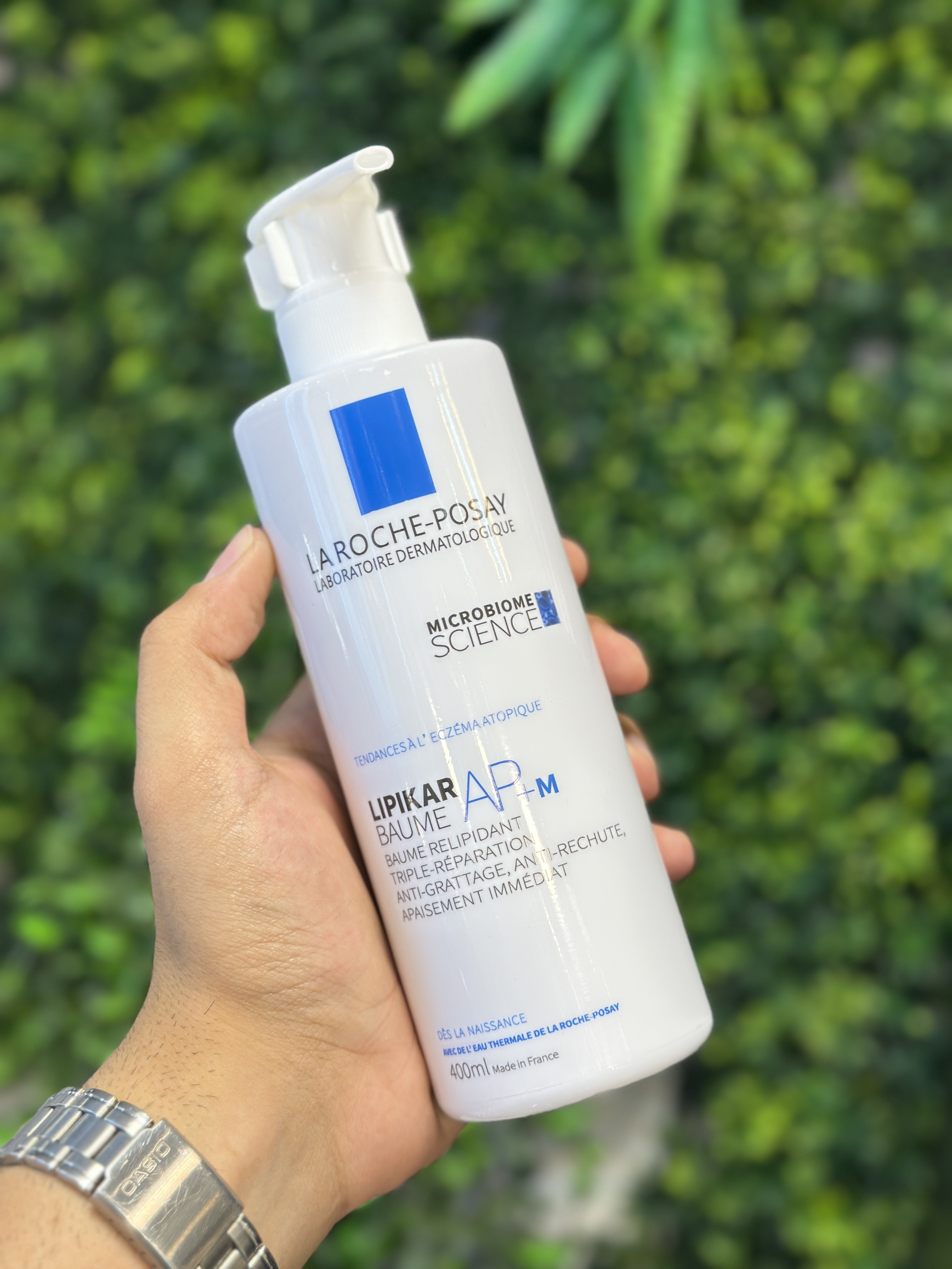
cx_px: 476
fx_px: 1760
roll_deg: -7.3
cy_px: 634
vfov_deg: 39.7
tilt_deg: +0.4
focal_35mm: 48
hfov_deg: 30.3
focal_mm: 6.86
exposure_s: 1/100
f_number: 1.78
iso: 64
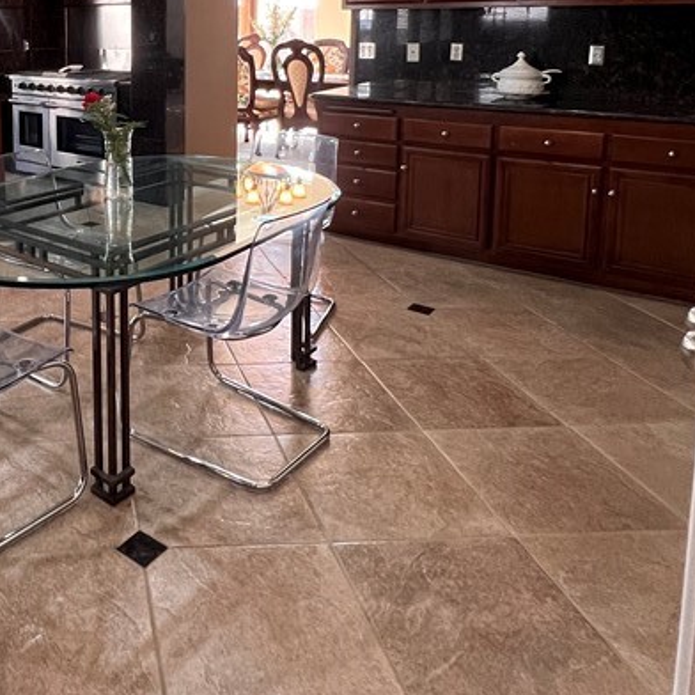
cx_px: 82
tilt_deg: -6.0
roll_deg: +0.7
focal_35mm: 30
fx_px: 681
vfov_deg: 49.6
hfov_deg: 48.8
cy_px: 105
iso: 250
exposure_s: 1/60
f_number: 1.8
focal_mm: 1.57
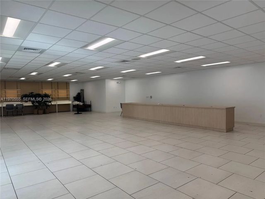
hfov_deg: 71.6
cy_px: 100
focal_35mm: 24
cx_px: 132
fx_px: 184
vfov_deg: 56.8
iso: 80
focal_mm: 6.76
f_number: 1.78
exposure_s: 1/448
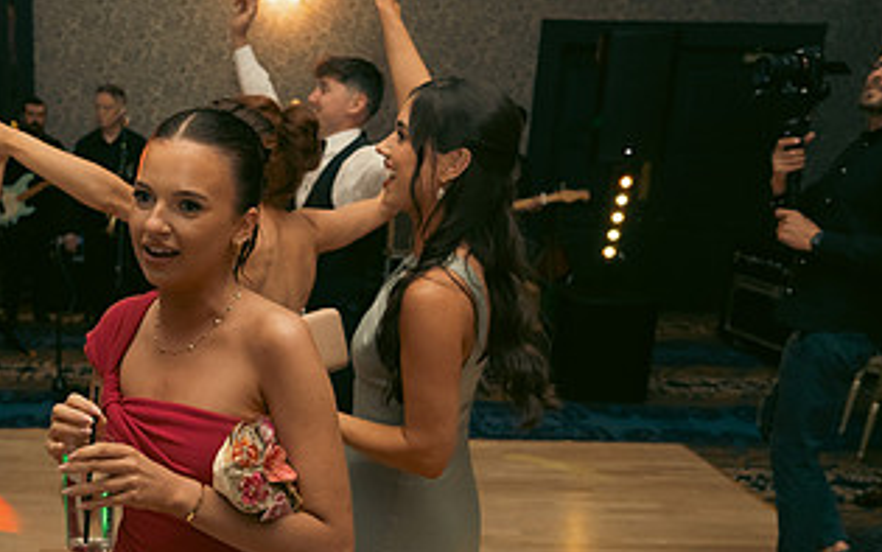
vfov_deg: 28.0
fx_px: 1082
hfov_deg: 42.4
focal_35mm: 45
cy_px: 450
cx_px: 179
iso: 2500
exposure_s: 1/200
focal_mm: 24
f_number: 3.5
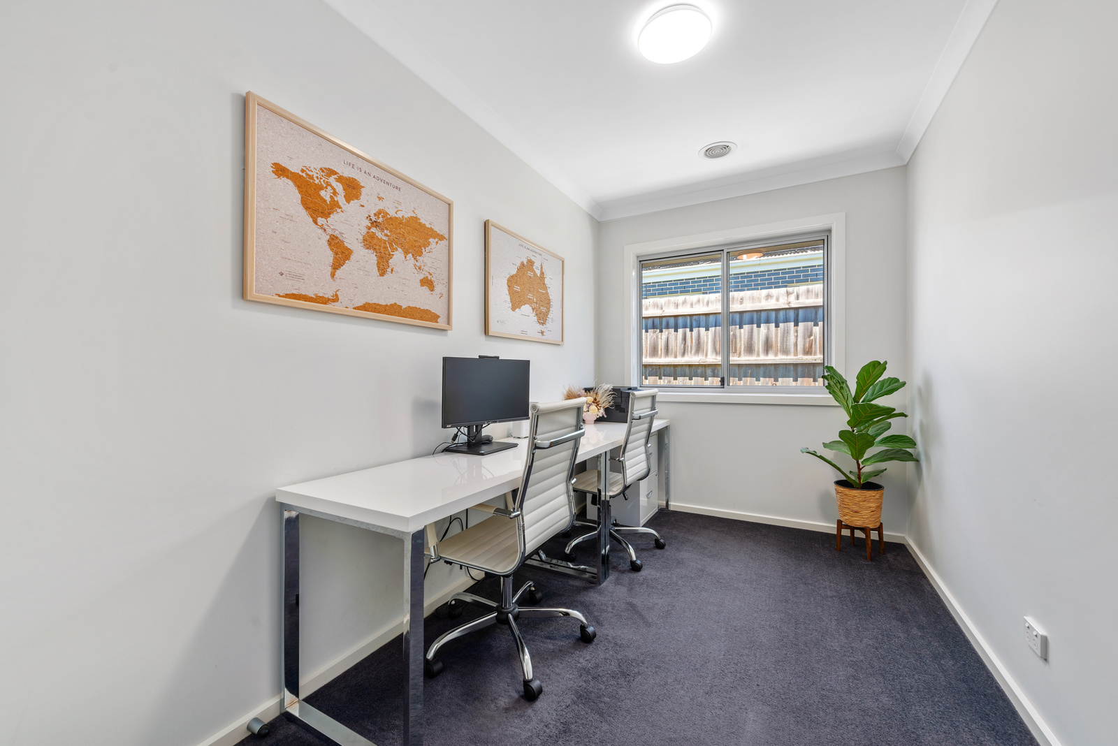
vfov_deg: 81.3
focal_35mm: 14
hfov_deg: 104.2
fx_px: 435
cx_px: 559
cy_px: 373
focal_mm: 14
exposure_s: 1/5
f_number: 8
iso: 125
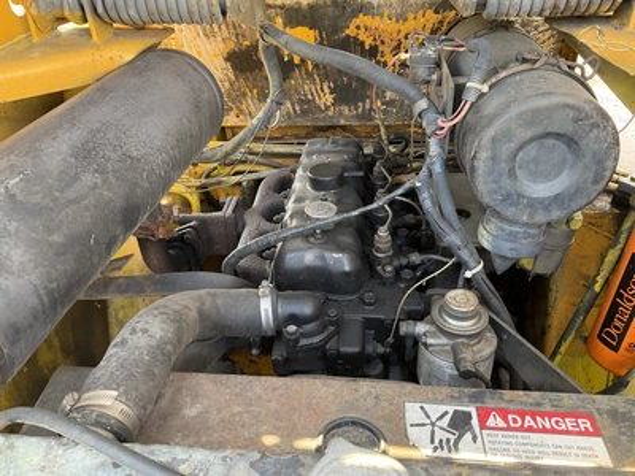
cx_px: 318
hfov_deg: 61.7
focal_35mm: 29
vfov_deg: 48.2
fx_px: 532
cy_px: 238
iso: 64
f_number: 1.8
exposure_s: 1/89
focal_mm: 3
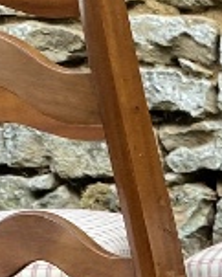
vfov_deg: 8.7
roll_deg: +3.5
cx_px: 607
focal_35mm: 202
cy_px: 666
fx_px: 1657
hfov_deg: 7.0
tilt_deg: -29.1
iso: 32
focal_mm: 4.25
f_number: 1.8
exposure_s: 1/295
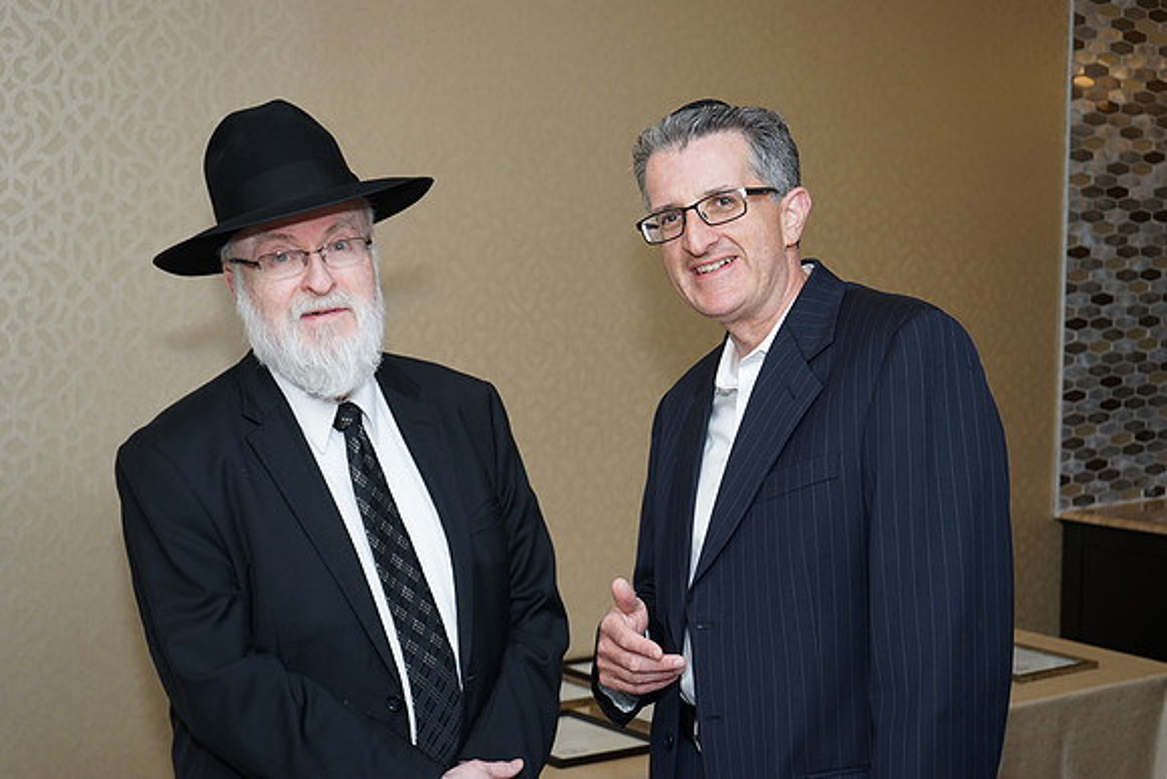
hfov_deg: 35.0
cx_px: 584
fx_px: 1848
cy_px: 390
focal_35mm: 57
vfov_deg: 23.8
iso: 640
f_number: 5.6
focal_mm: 57
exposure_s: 1/125
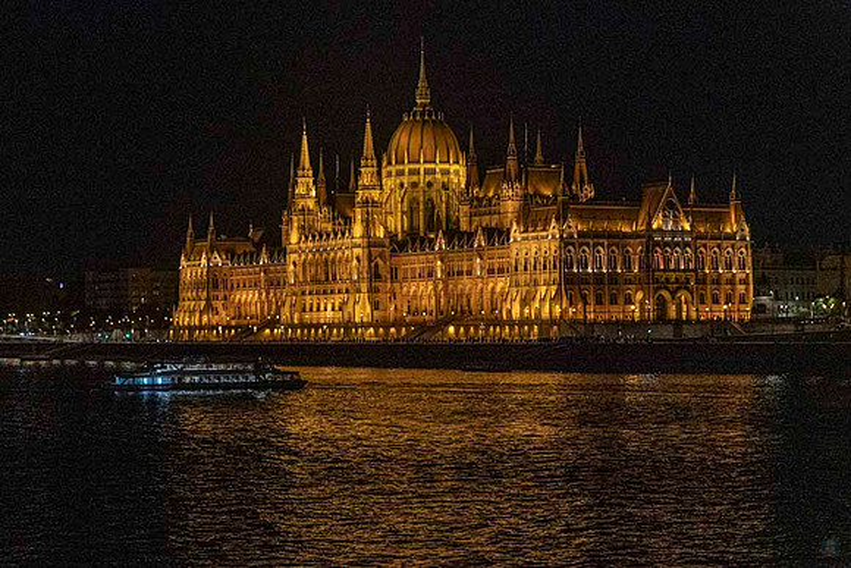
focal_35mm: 87
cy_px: 301
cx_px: 344
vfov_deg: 15.7
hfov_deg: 23.3
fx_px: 2060
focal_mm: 70
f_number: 4
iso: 5000
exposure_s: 1/160
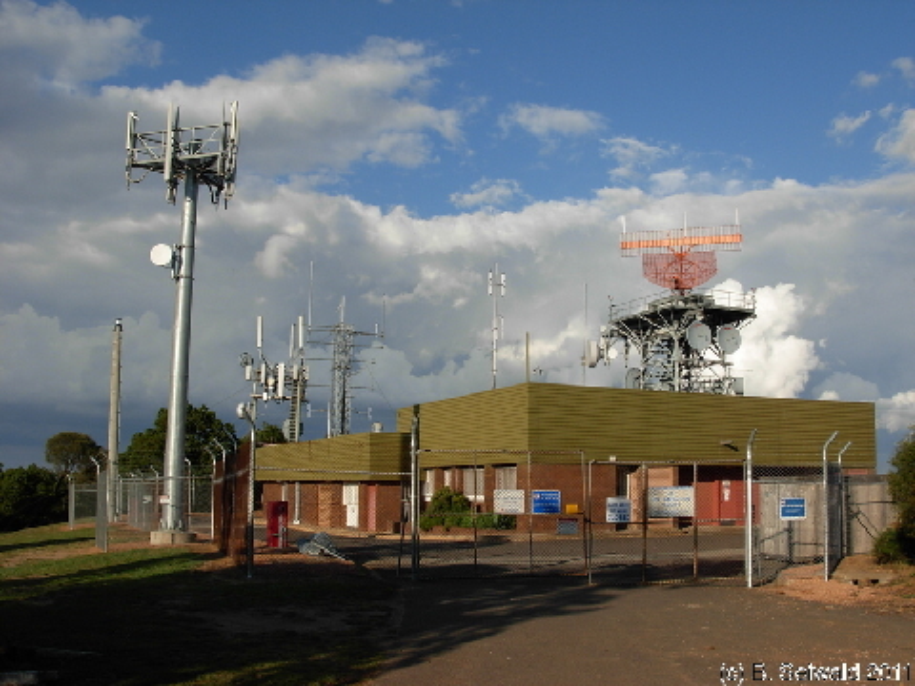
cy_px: 343
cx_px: 458
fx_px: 1004
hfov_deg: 49.0
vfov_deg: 37.7
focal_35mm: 38
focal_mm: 6.3
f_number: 4.9
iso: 79
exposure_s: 1/745
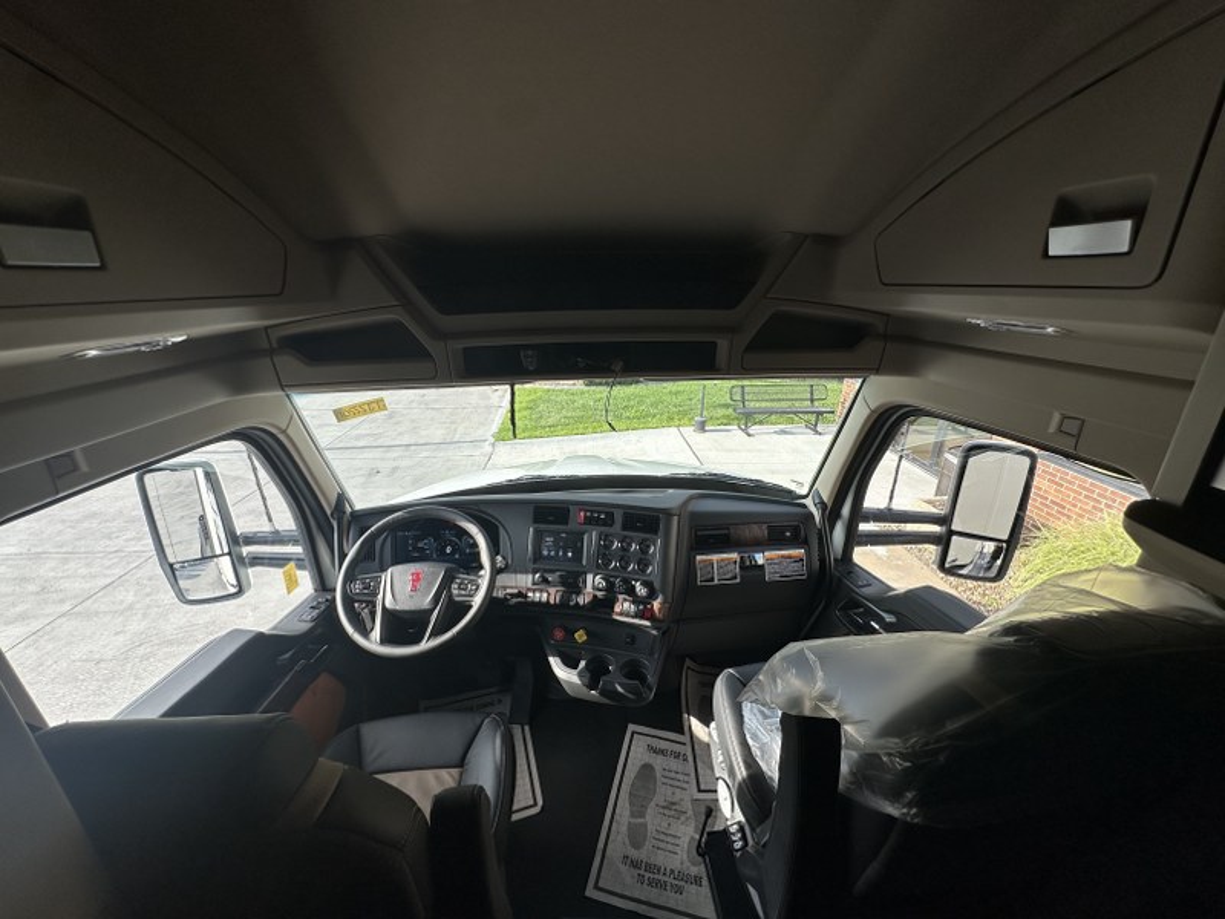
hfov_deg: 102.1
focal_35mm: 14
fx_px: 495
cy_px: 460
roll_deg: -1.8
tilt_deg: -19.8
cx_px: 612
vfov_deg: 85.7
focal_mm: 2.22
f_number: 2.2
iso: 40
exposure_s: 1/502
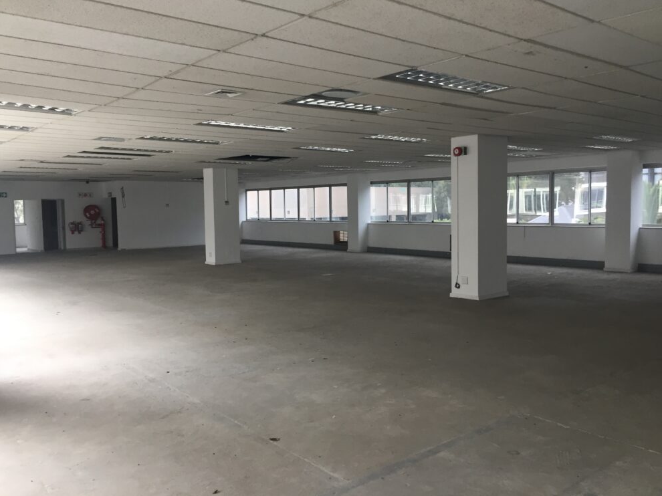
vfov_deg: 46.8
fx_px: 574
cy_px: 241
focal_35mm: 30
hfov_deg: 60.0
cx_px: 330
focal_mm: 4.15
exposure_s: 1/33
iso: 40
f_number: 2.2
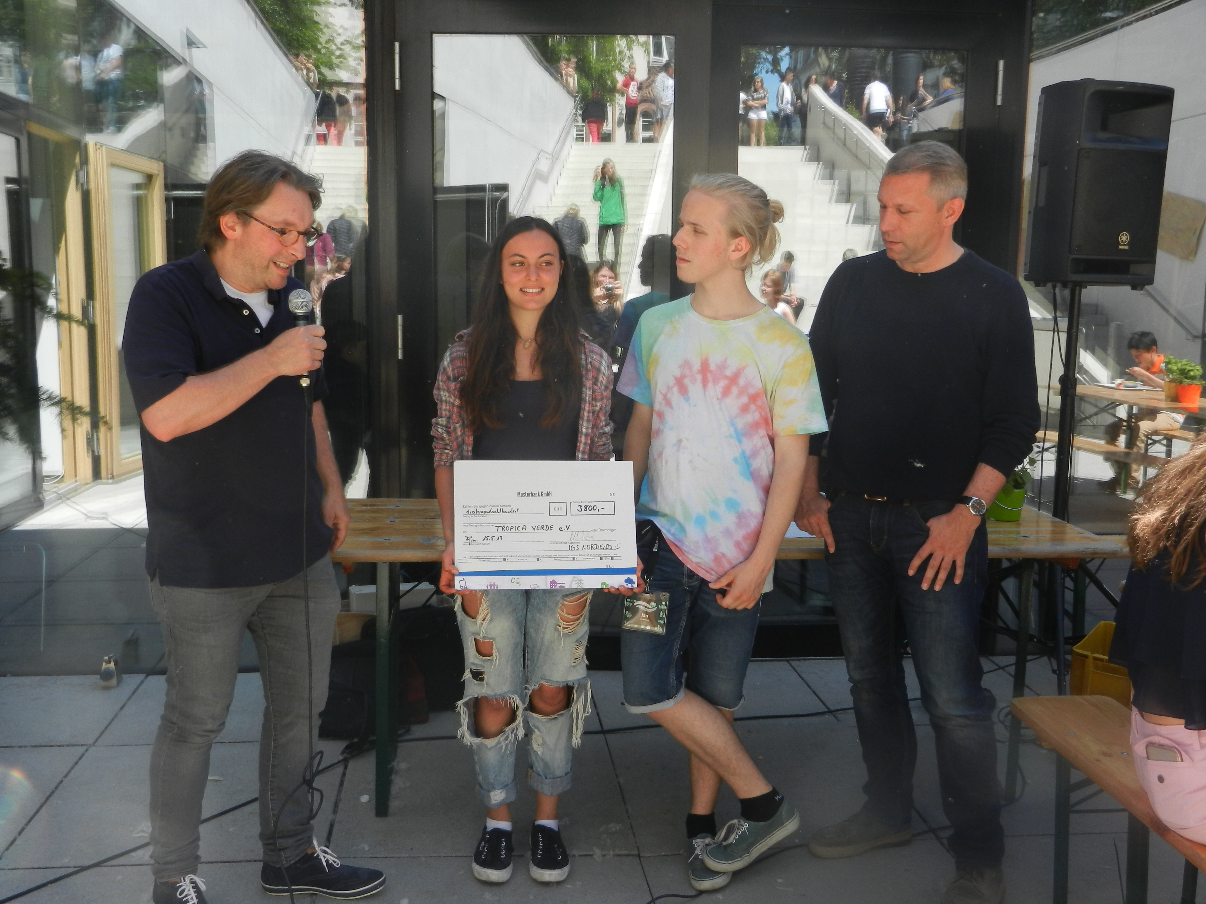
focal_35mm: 33
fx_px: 1150
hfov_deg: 55.4
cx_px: 603
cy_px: 452
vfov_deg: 42.9
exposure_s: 1/500
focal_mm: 5.9
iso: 160
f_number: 3.8
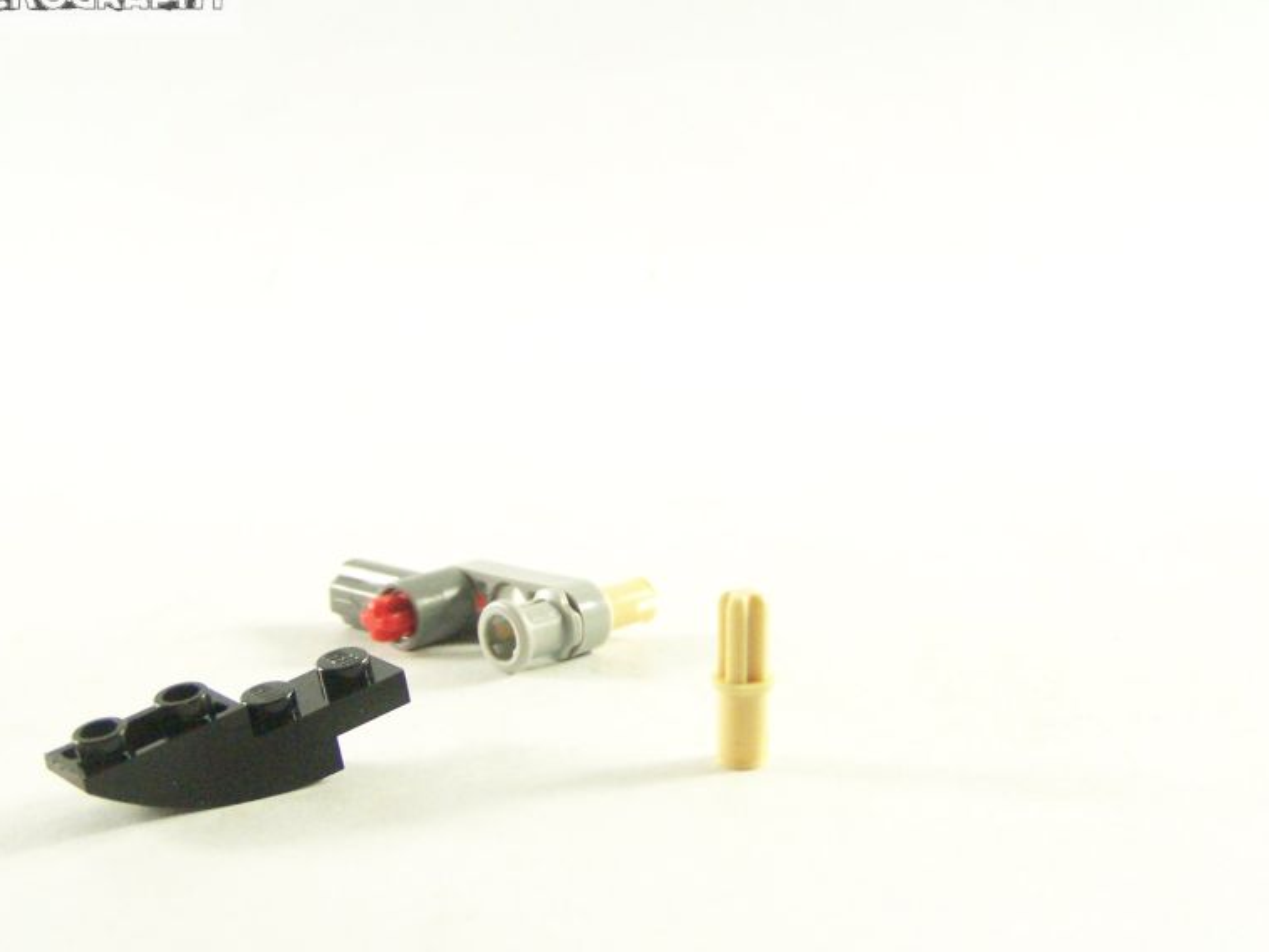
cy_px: 550
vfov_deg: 21.3
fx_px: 2530
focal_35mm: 69
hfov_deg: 28.1
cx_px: 748
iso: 400
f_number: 3.2
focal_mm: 8.5
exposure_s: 1/60
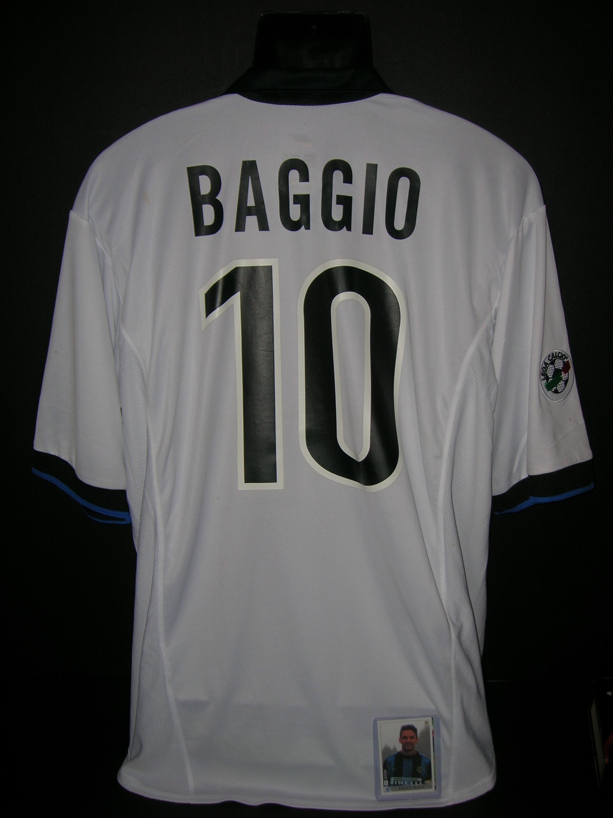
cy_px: 409
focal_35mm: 34
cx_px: 306
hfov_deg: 41.8
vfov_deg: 54.0
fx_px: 803
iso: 50
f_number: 2.9
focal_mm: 5.7
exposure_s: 1/60.1
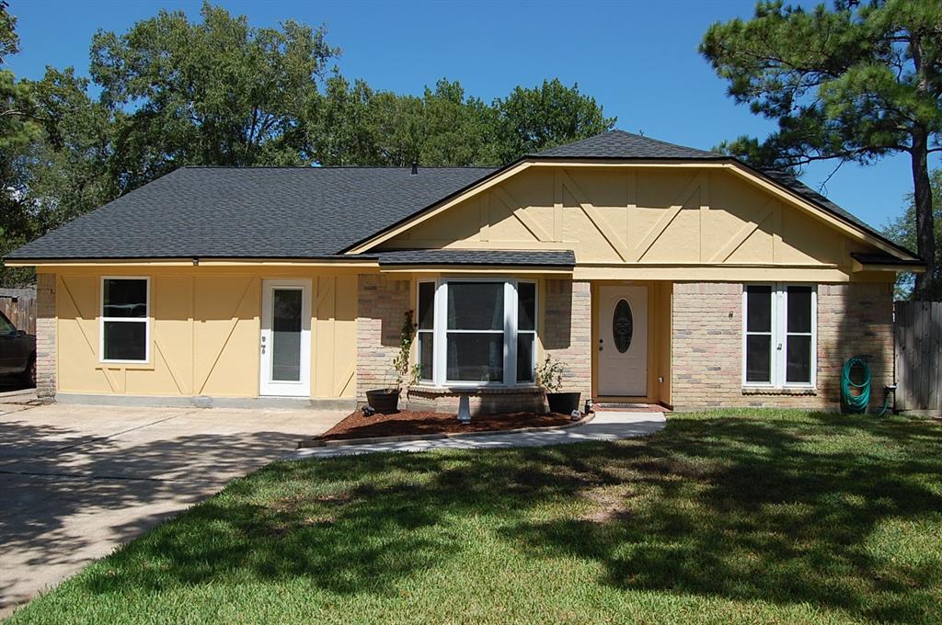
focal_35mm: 30
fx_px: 784
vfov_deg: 43.5
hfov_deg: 62.0
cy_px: 312
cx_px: 471
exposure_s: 1/400
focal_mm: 20
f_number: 10
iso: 200
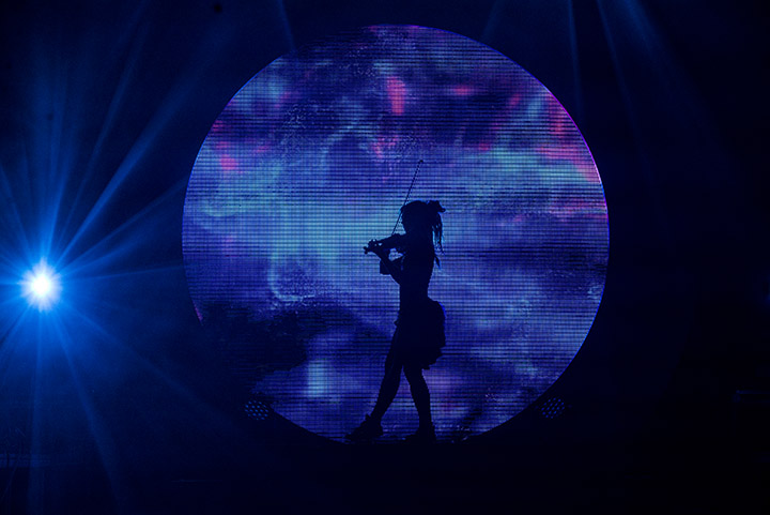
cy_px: 258
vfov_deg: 19.5
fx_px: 1498
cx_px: 385
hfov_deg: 28.8
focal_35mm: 70
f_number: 8
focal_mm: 70
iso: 3200
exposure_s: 1/800
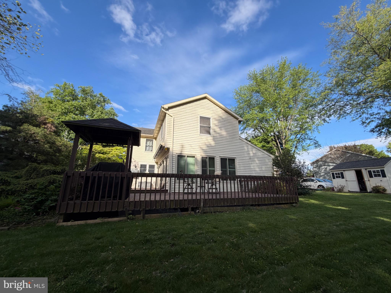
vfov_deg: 85.7
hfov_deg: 102.1
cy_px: 146
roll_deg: +0.4
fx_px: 158
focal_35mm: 14
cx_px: 196
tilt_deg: +14.1
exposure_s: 1/770
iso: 40
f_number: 2.2
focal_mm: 2.22
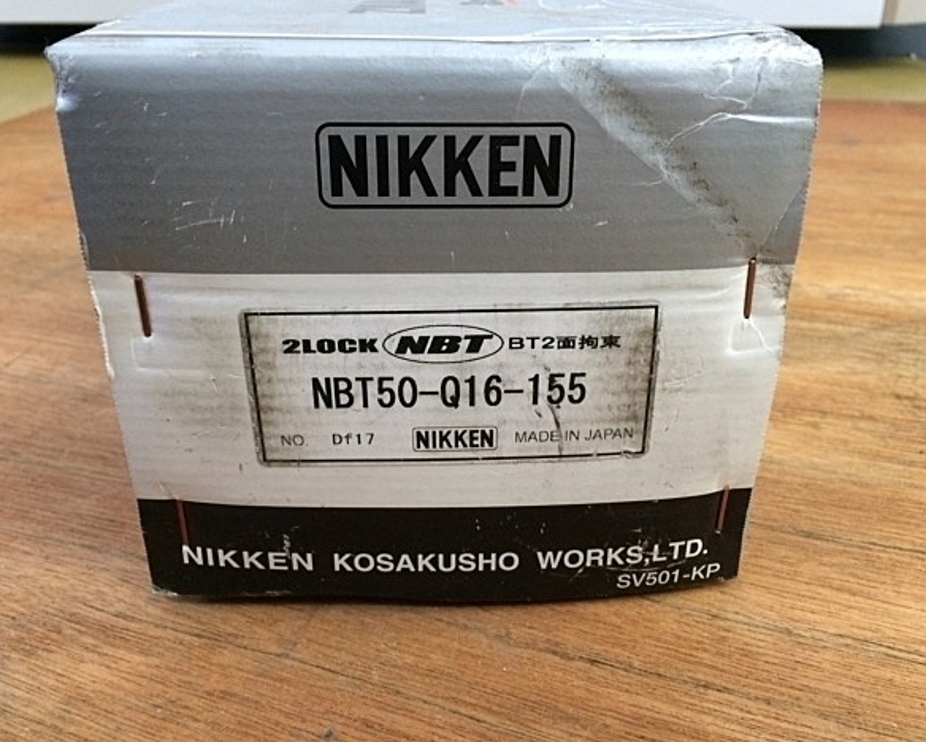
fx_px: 850
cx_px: 466
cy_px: 366
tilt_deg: -28.5
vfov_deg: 47.2
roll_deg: +2.5
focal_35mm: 31
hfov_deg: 57.1
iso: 250
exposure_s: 1/30
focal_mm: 4.15
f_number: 2.2
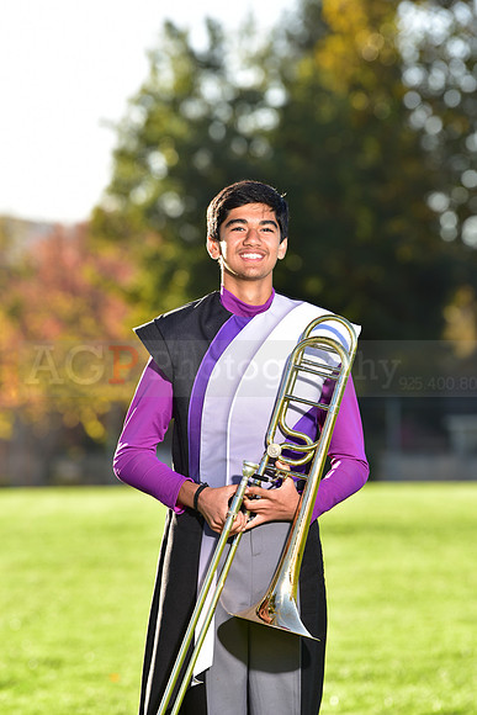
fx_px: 3972
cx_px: 238
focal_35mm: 200
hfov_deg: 6.9
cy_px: 358
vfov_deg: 10.3
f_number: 5
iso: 100
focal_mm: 200
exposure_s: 1/200
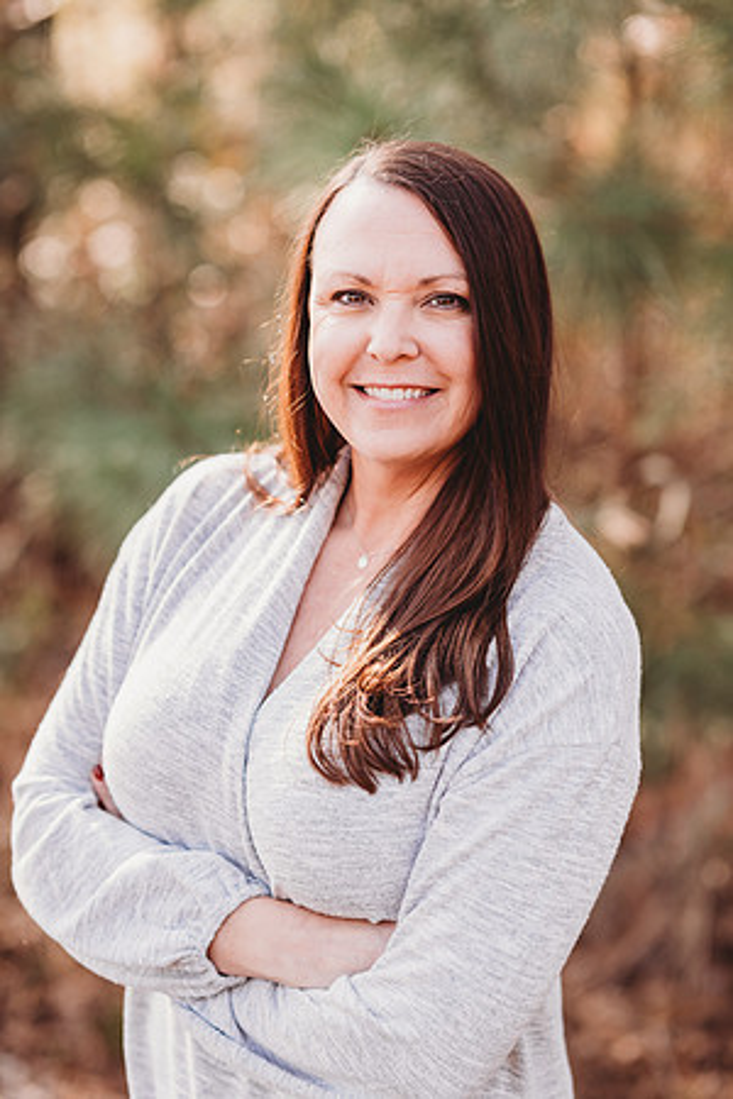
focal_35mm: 85
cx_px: 366
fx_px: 2596
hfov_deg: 16.1
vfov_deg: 23.9
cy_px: 550
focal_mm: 85
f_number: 2.2
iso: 100
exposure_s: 1/320
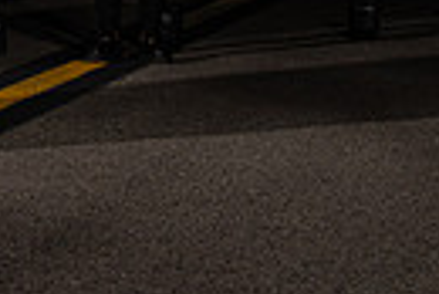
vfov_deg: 3.8
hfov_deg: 5.7
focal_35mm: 356
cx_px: -439
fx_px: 4346
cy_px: -182
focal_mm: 80
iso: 1000
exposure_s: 1/200
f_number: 6.3
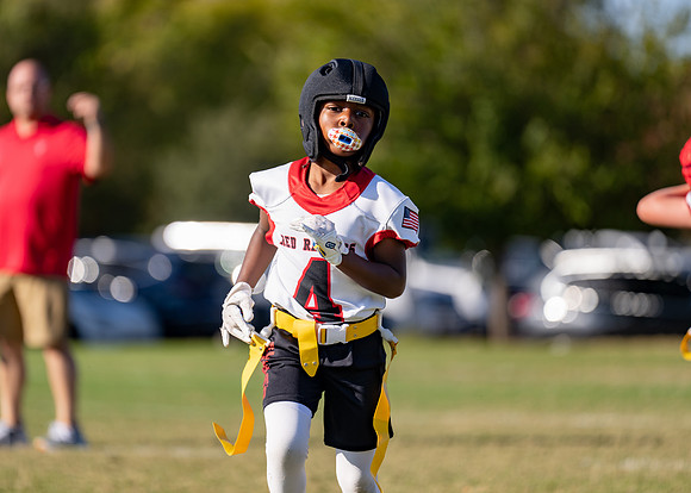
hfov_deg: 8.9
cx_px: 296
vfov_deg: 6.4
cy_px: 228
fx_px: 4417
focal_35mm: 225
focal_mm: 200
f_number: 2.8
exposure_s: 1/1600
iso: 100
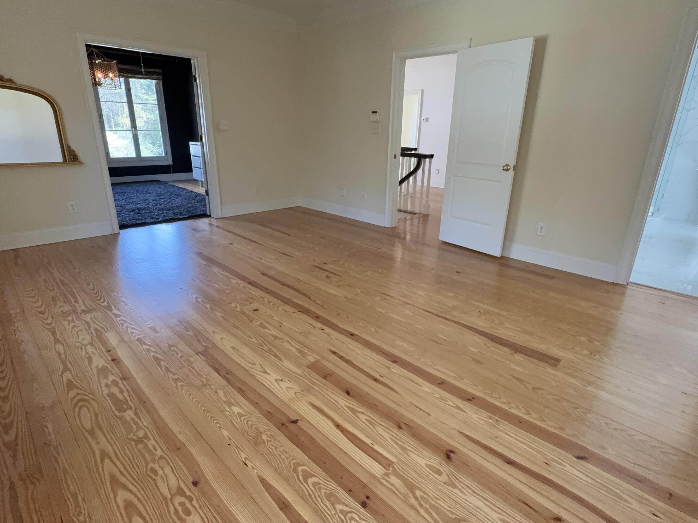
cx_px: 353
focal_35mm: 19
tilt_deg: -19.0
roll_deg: -1.0
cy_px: 262
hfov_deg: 84.7
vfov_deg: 68.7
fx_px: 383
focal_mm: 2.22
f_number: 2.2
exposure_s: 1/120
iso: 250
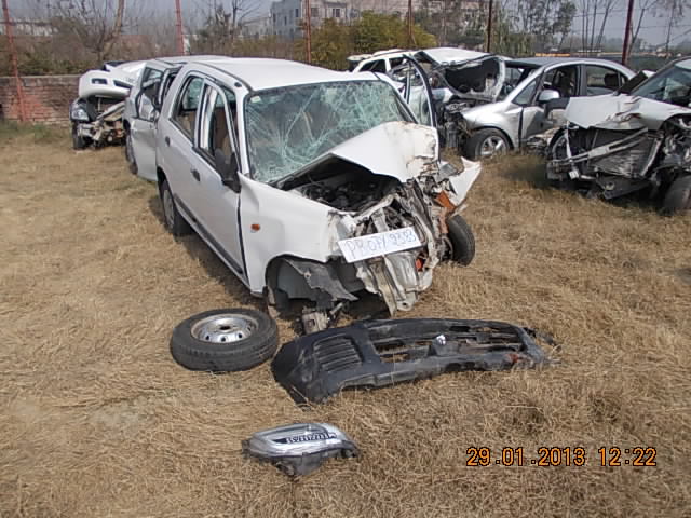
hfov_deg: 63.4
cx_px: 346
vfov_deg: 49.7
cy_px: 259
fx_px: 559
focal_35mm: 28
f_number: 5.4
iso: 80
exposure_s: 1/500
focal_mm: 4
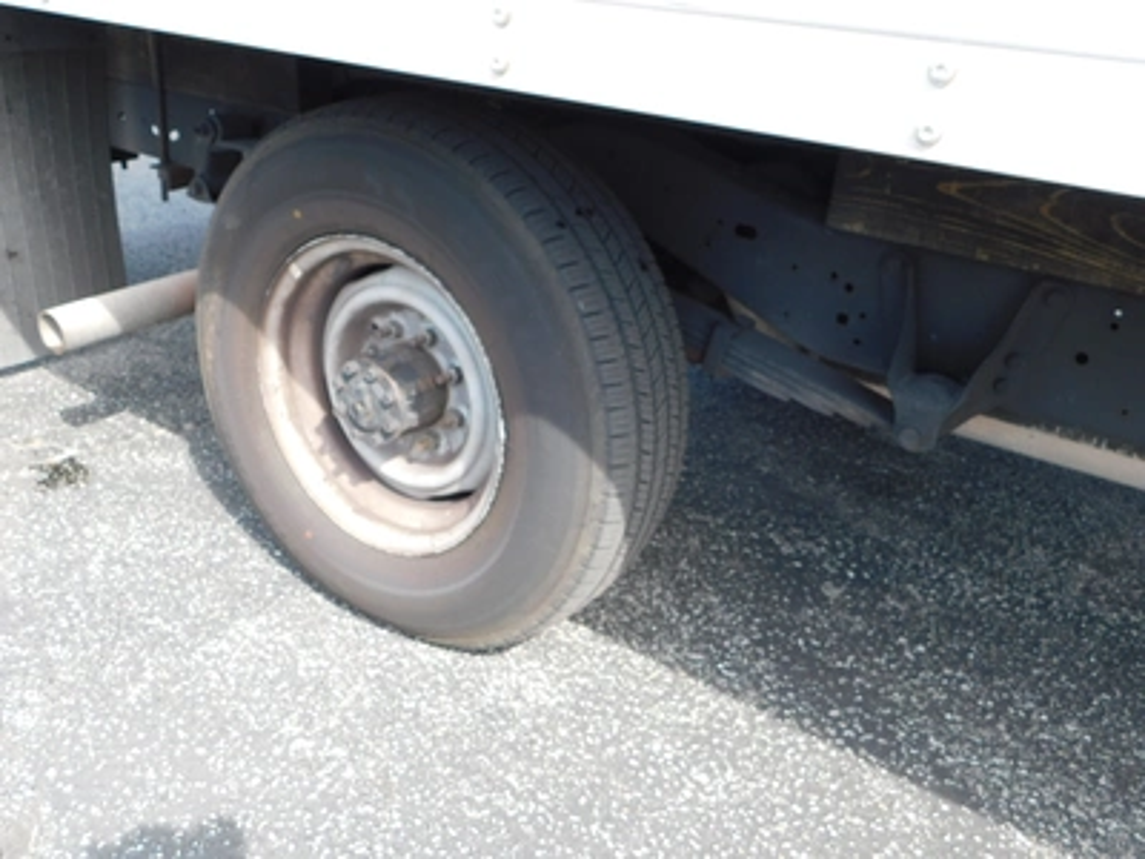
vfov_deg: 46.8
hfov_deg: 60.0
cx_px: 572
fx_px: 992
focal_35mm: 30
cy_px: 430
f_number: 3.2
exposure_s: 1/160
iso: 125
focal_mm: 5.3
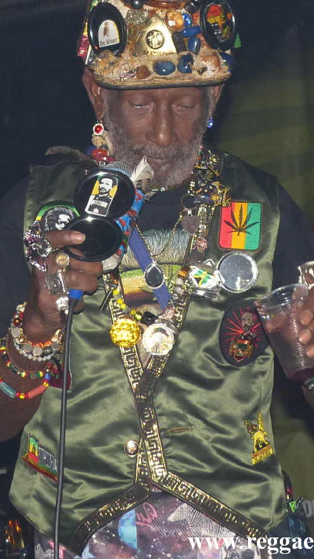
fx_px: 918
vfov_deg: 33.8
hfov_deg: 19.4
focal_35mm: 62
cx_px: 172
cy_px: 242
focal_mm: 9.1
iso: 160
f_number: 2.8
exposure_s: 1/160
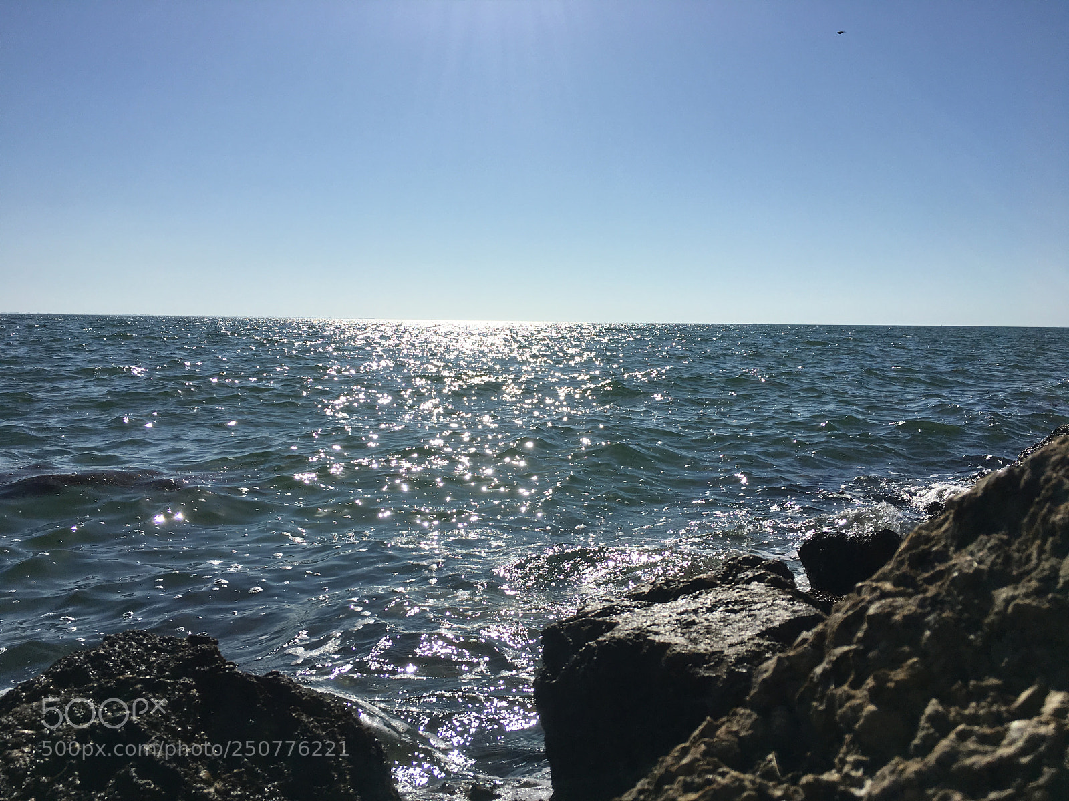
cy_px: 400
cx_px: 534
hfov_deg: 61.7
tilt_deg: -5.5
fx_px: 896
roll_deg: -0.3
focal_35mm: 29
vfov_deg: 48.2
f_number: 2.2
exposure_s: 1/5495
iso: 25
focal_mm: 4.15
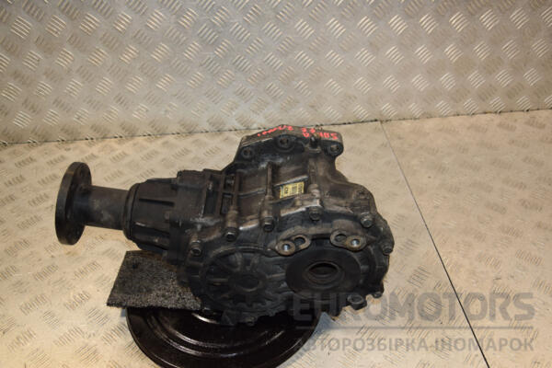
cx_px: 276
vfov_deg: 40.0
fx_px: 506
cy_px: 184
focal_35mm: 33
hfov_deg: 57.2
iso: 800
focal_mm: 22
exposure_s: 1/200
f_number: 5
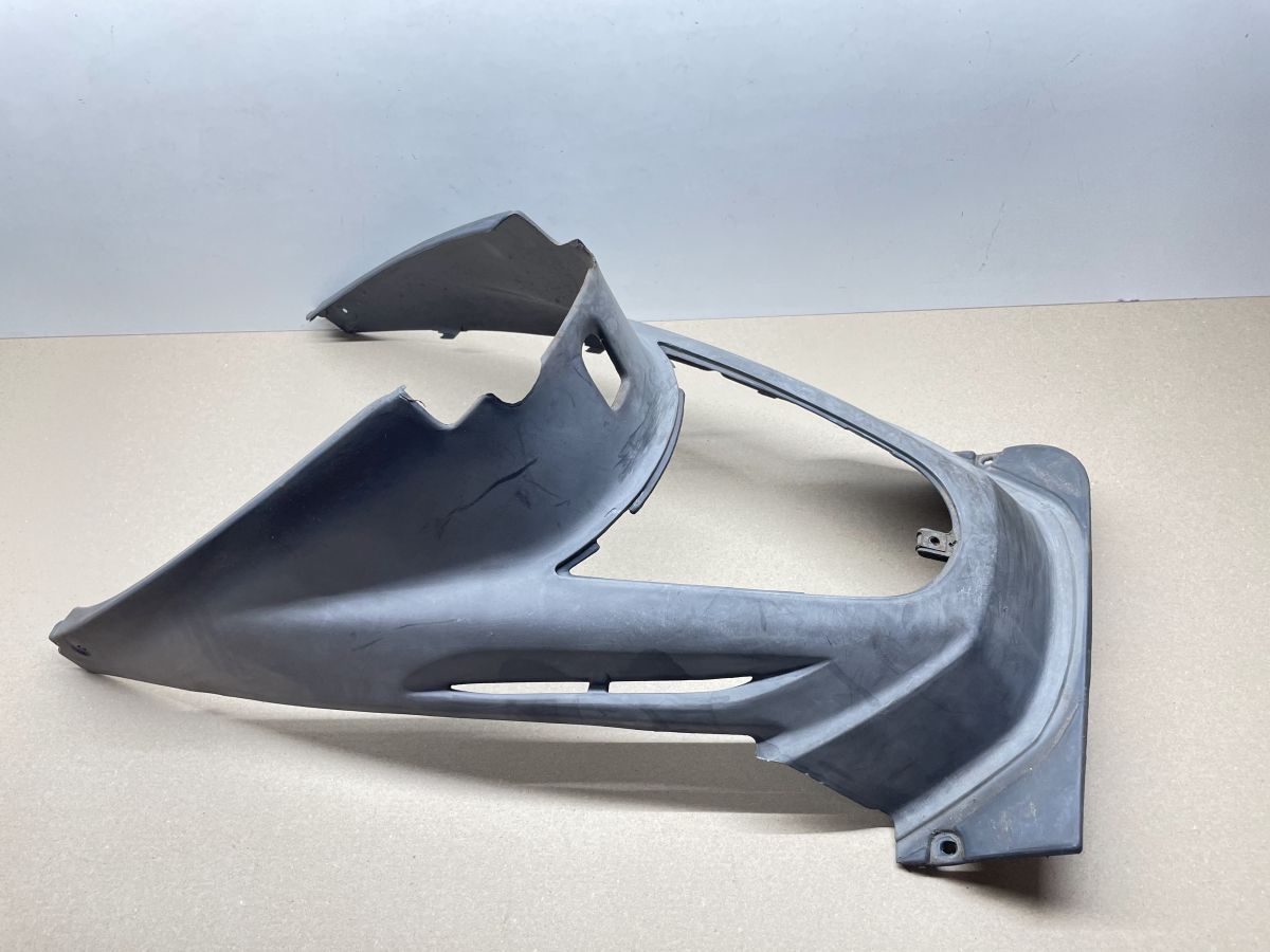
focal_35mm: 26
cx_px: 635
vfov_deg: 53.1
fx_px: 954
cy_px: 476
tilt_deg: -47.9
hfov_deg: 67.3
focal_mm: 4.2
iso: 100
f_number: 1.6
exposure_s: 1/100
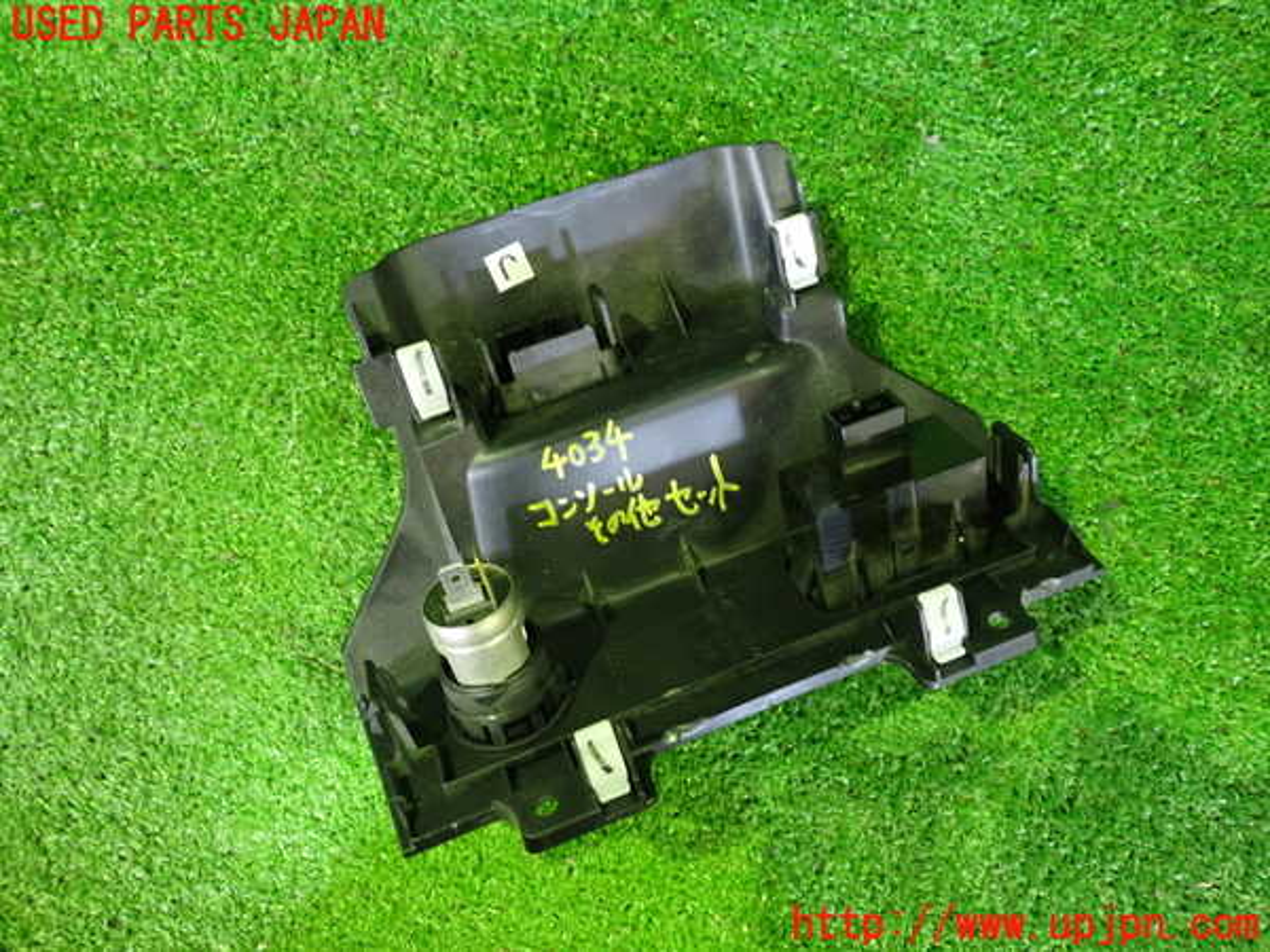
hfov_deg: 60.0
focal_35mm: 30
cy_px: 476
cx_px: 635
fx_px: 1101
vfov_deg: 46.8
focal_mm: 5.4
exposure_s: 1/20
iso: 800
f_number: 2.3
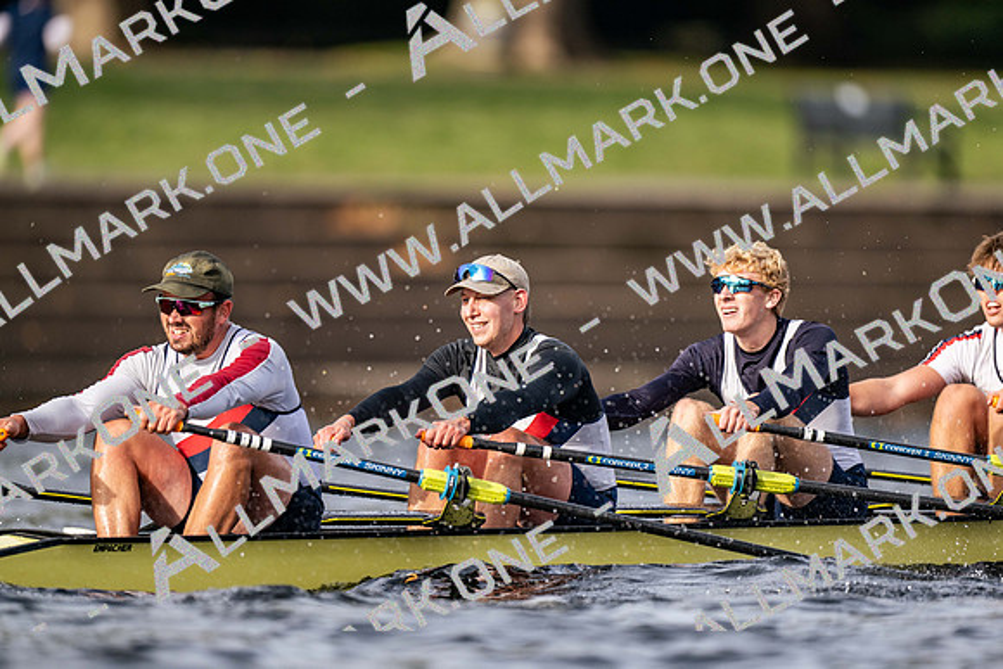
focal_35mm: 600
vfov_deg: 2.3
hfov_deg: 3.4
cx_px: 502
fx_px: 16728
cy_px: 334
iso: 400
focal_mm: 600
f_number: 4
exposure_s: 1/2500
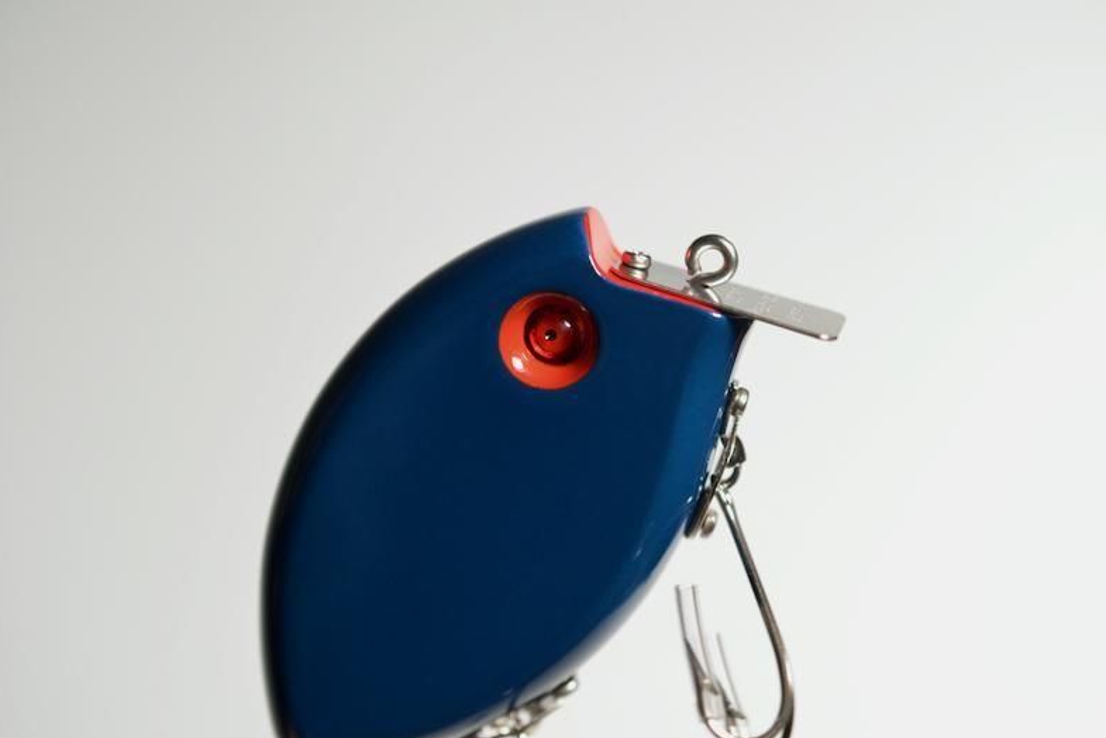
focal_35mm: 61
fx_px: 1875
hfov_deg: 32.9
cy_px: 372
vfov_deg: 22.3
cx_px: 555
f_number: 5
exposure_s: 1/100
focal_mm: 40
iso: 800
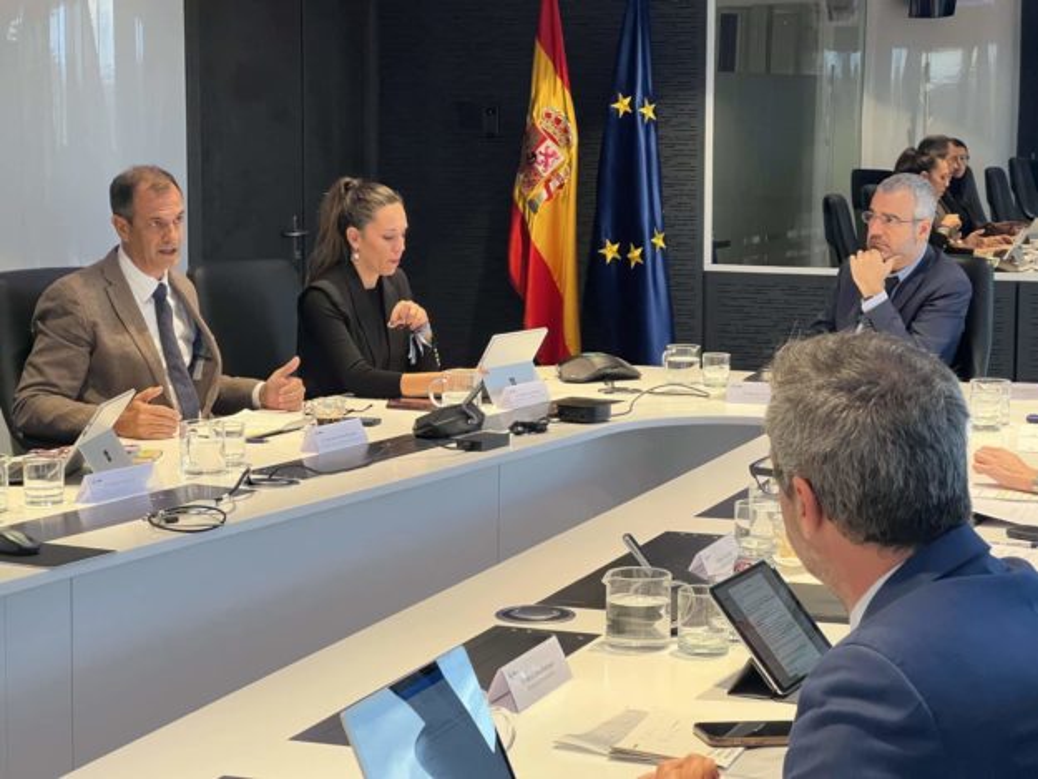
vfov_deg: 19.1
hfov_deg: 25.3
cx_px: 519
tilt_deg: -6.9
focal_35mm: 77
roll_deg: +1.1
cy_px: 390
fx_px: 2309
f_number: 2.8
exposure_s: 1/49
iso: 400
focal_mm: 9
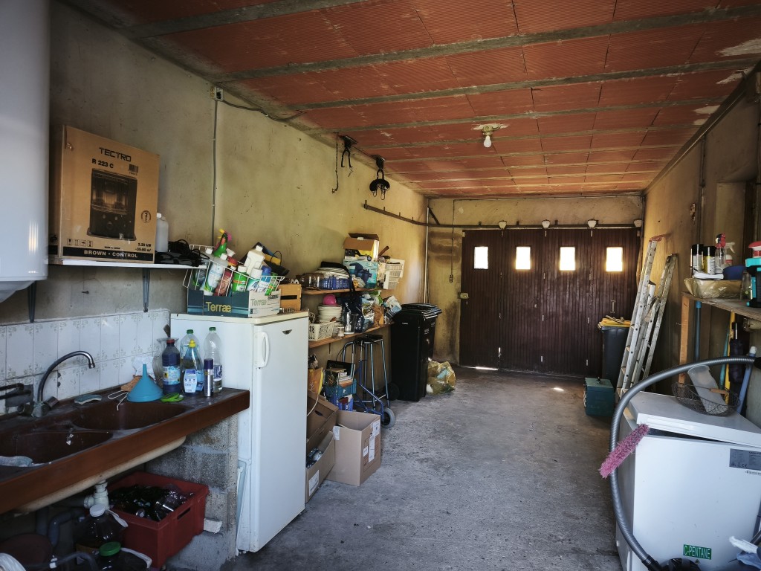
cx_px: 380
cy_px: 286
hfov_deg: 73.9
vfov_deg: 58.9
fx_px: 506
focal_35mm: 23
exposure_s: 1/50
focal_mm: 6.45
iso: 200
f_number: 1.62
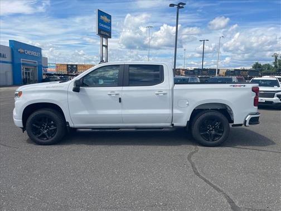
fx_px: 211
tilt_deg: -7.4
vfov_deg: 53.1
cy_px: 106
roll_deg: -3.0
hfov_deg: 67.3
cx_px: 140
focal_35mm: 26
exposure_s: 1/4292
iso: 32
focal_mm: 4.2
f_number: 1.6
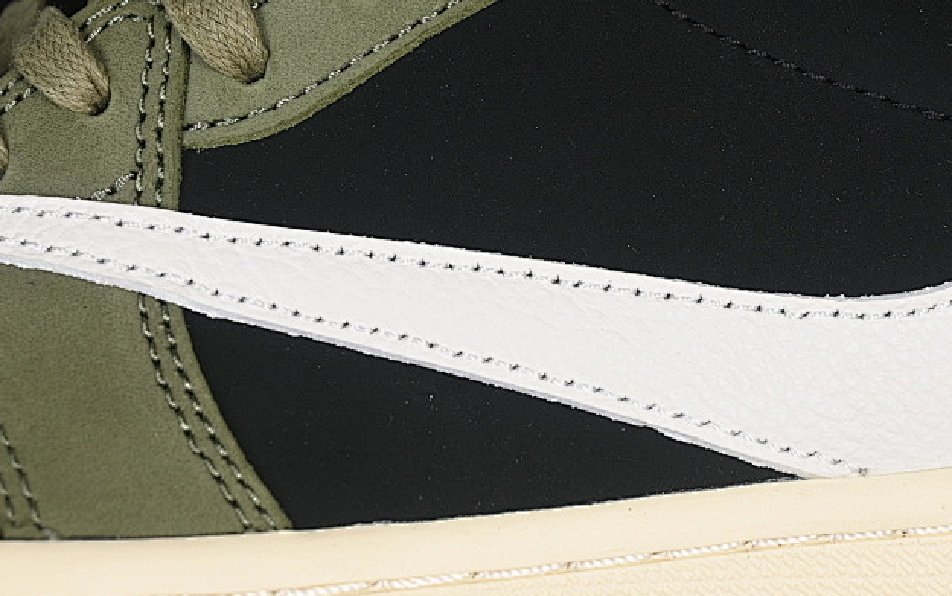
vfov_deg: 9.9
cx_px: 585
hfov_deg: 15.8
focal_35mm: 132
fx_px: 3426
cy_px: 191
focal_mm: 50
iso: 160
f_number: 6.3
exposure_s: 1/60
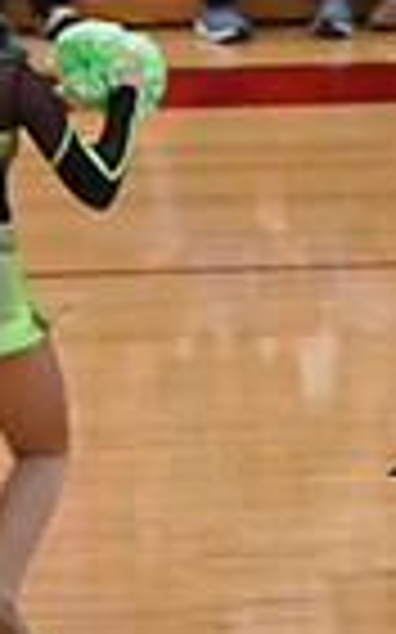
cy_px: 452
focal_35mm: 441
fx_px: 7623
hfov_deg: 2.9
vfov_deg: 4.8
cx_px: 1224
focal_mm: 70
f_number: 4
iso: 6400
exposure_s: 1/400
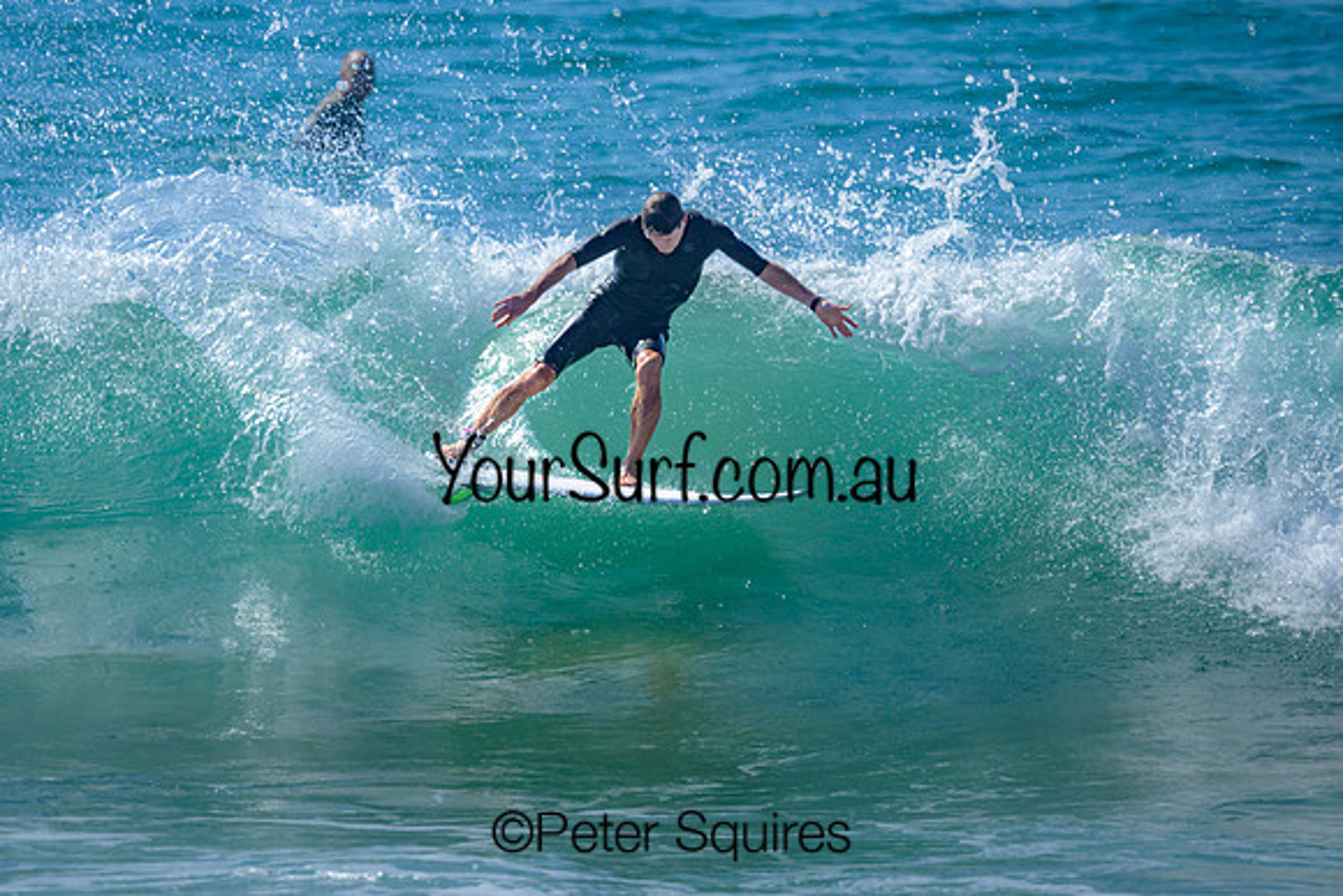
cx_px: 475
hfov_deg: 1.9
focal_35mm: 1101
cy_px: 293
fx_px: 41076
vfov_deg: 1.2
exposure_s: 1/3200
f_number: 6.3
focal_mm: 800
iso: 320
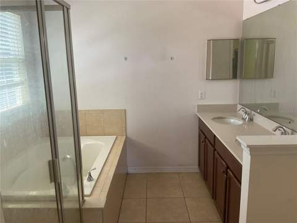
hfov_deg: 61.7
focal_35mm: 29
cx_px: 148
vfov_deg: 48.2
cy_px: 112
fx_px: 249
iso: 64
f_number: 1.8
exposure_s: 1/83
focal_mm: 3
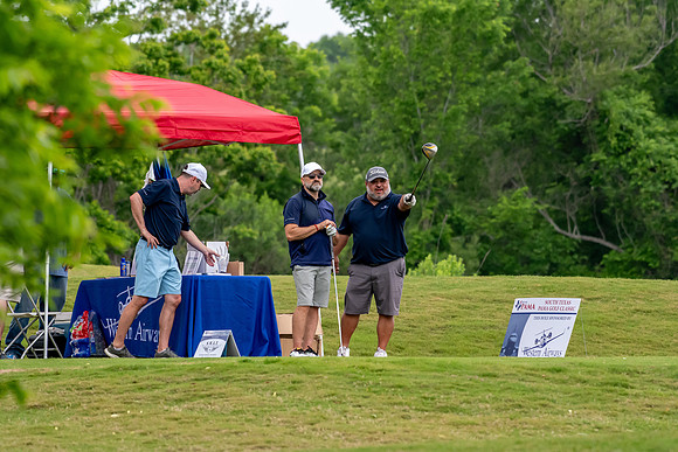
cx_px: 339
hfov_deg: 5.1
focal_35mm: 405
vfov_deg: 3.4
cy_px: 226
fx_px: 7629
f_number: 5.6
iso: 1600
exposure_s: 1/2000
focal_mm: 270
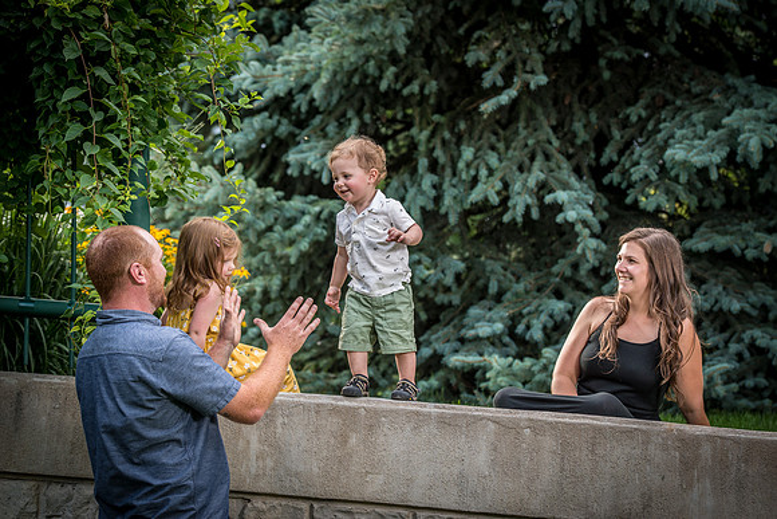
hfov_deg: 21.5
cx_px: 388
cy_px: 260
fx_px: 2051
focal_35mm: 95
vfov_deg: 14.4
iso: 250
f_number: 5
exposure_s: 1/200
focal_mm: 95
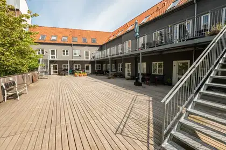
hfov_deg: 96.7
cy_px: 75
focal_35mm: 16
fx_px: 100
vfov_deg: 73.7
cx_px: 113
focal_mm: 16
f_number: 10
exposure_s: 1/80
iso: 100
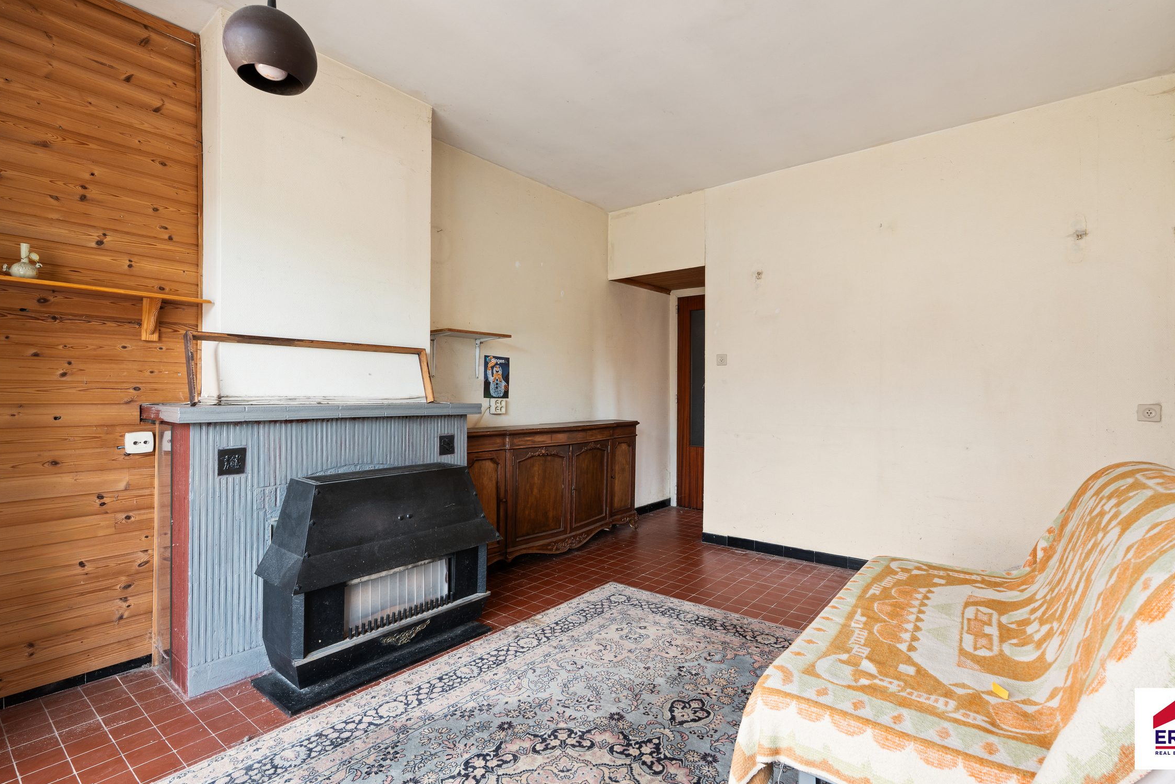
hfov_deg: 93.2
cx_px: 617
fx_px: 555
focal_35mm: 17
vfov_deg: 70.4
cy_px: 378
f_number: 11
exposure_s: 1/2.5
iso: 200
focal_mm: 16
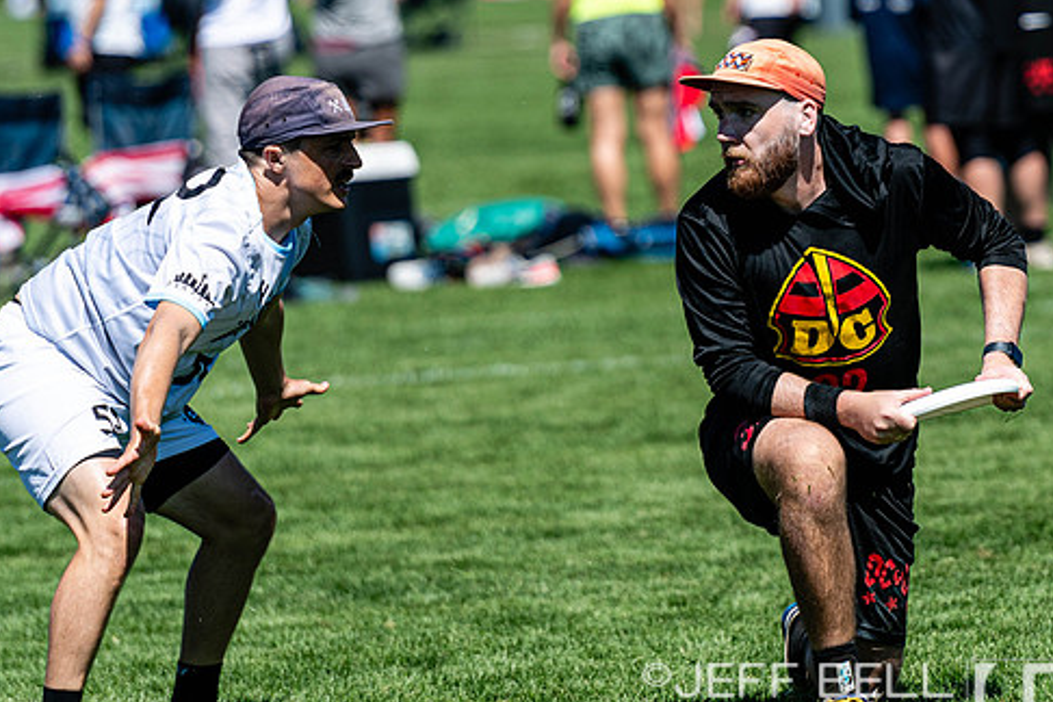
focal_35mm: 525
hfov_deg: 3.9
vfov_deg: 2.6
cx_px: 792
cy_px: 154
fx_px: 15355
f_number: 3.2
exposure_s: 1/2500
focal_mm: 200
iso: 140
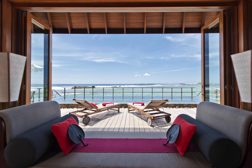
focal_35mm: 14
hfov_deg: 104.3
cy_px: 84
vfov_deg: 81.1
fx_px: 98
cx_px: 126
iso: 200
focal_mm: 14
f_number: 13
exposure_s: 1/200
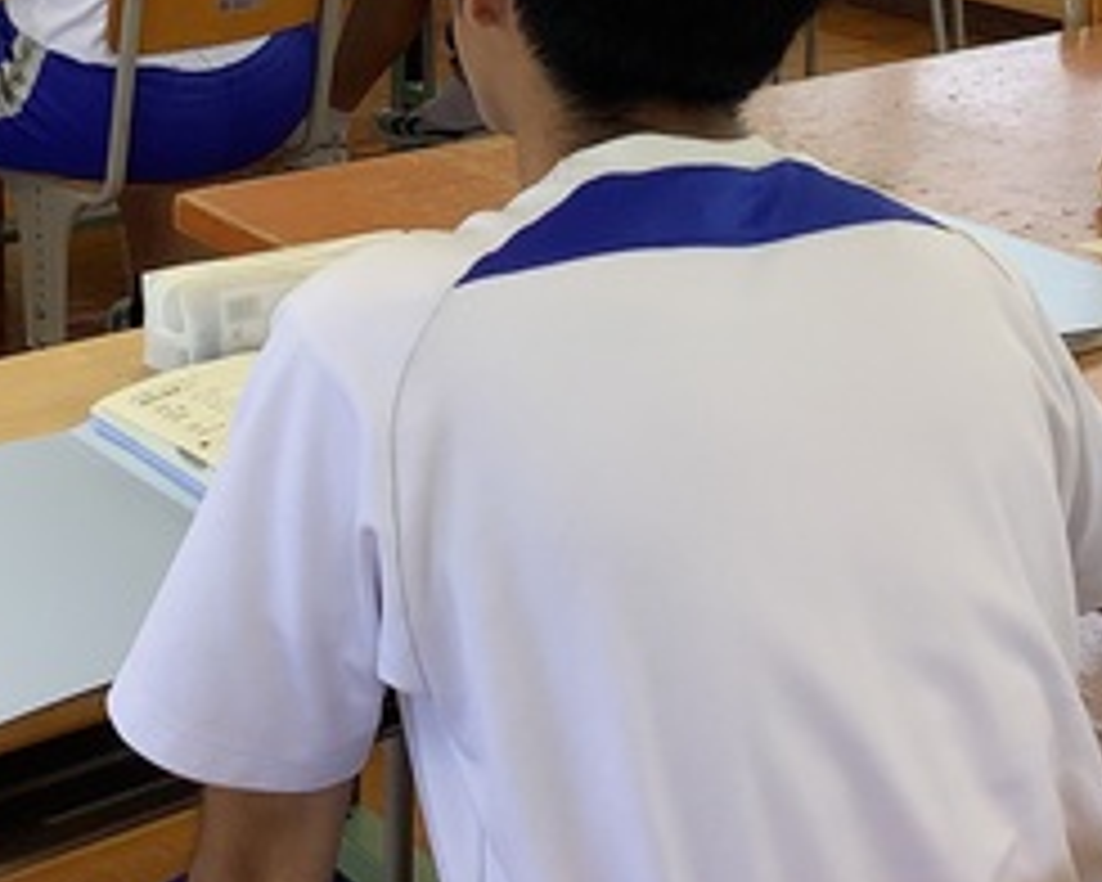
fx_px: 2577
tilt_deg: -12.9
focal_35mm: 79
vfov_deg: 18.9
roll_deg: +0.4
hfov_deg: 23.9
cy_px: 0
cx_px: 301
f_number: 2.4
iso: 64
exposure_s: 1/120
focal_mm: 3.3
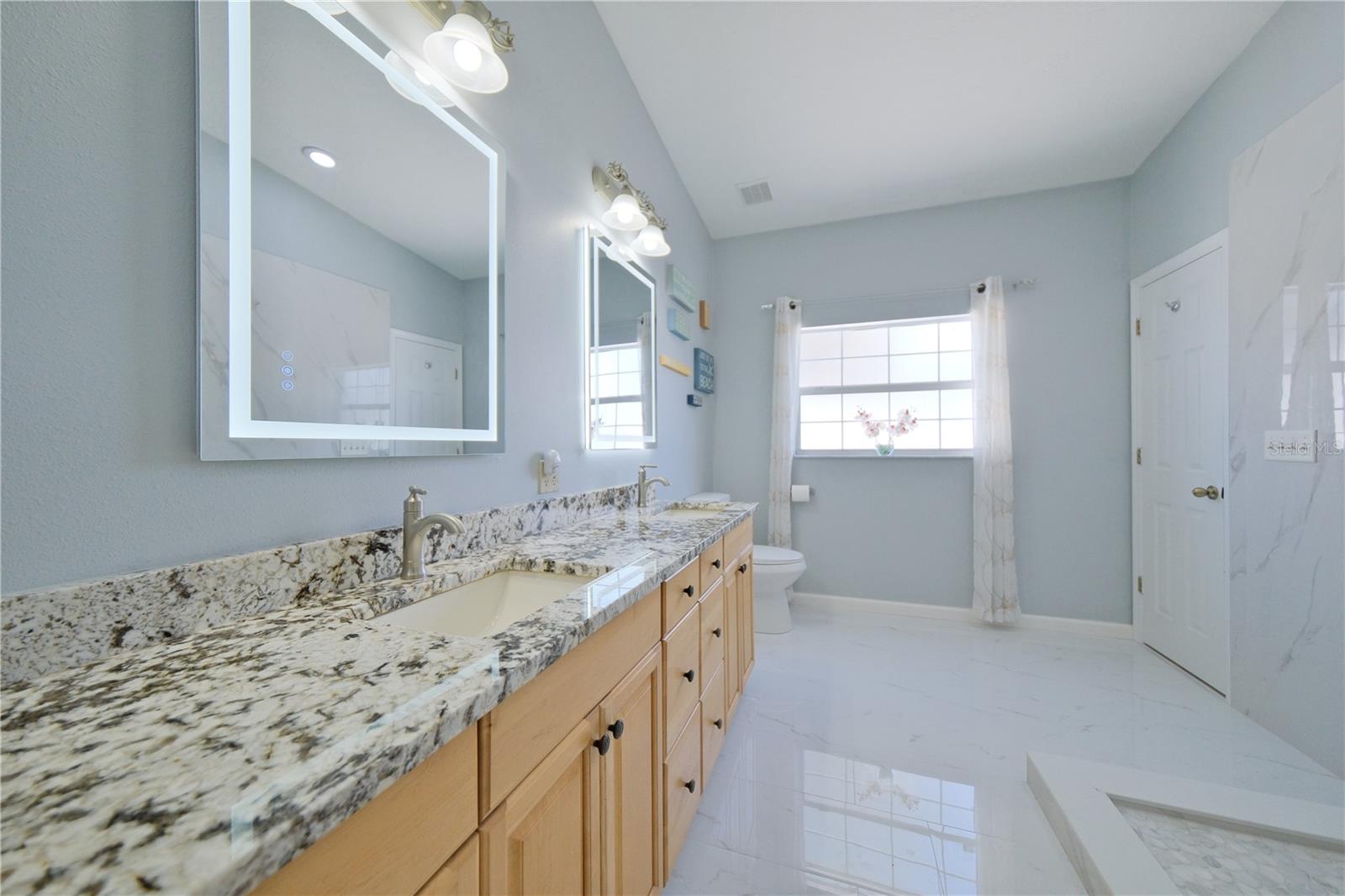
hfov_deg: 112.6
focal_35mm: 12
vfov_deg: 90.0
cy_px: 448
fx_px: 448
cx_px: 672
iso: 640
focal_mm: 8
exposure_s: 1/500
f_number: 2.8
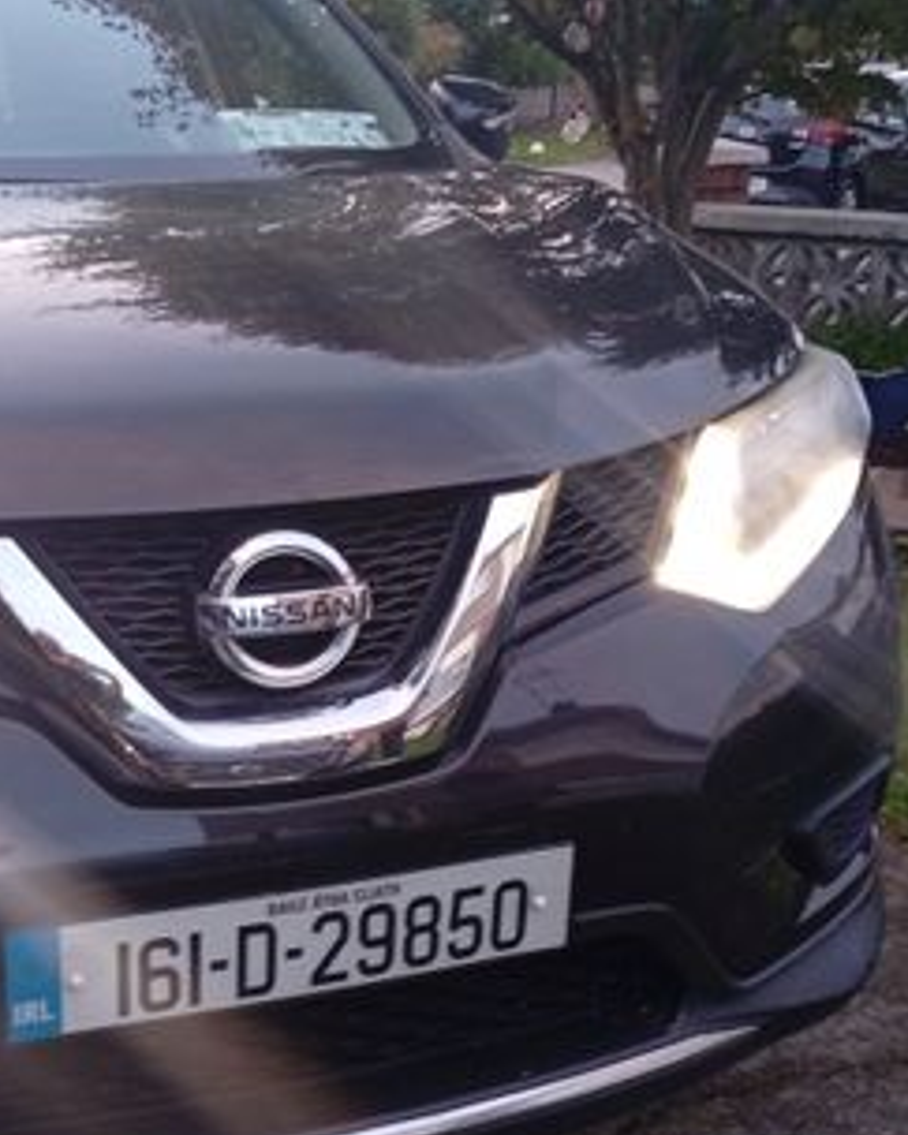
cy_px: 657
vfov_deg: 35.9
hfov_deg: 28.8
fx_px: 1748
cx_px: 273
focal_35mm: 52
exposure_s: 1/33.3
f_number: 1.8
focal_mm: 3.98
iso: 486
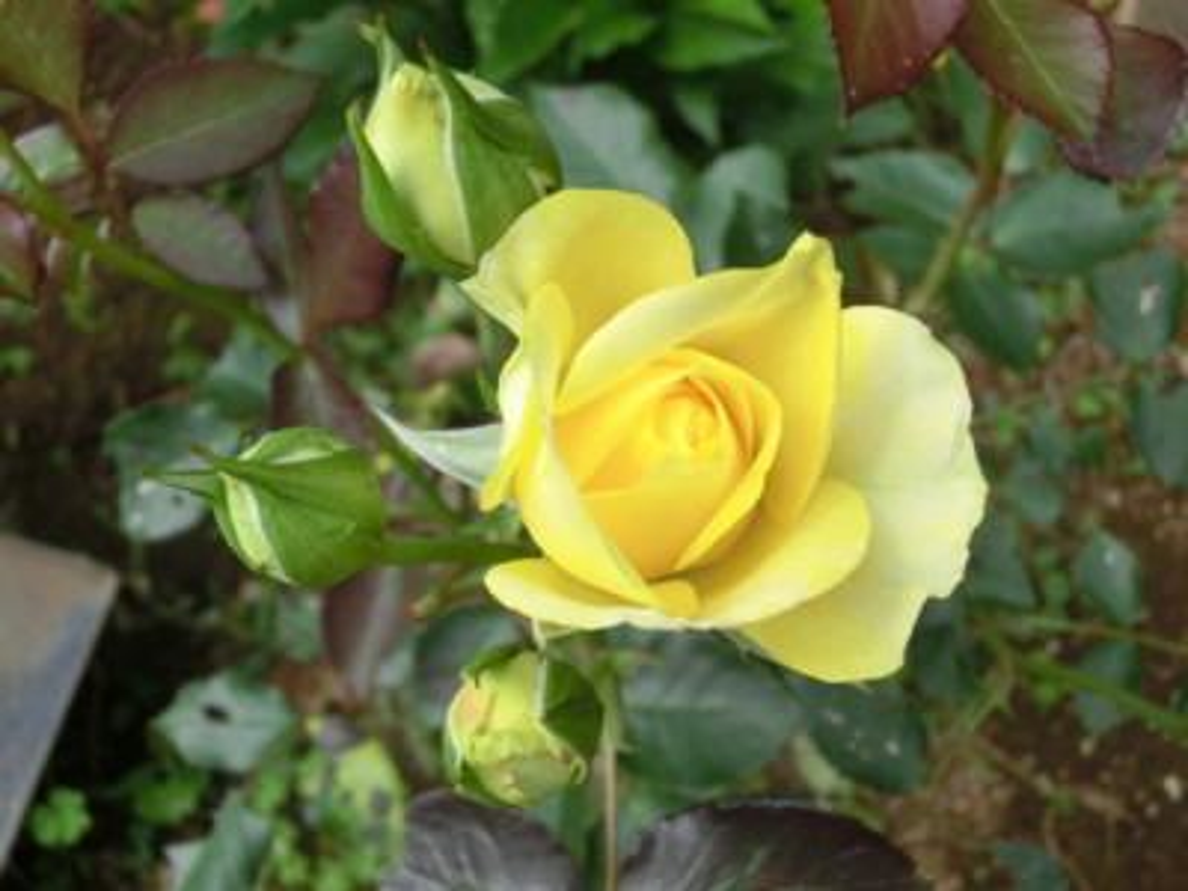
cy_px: 446
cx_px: 594
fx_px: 1441
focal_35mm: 42
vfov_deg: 34.3
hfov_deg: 44.8
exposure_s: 1/250
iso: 80
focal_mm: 7.38
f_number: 4
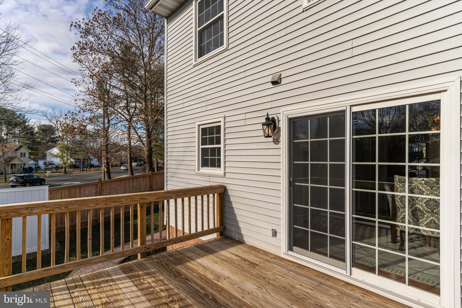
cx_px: 231
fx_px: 244
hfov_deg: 86.9
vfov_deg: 64.5
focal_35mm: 19
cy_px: 154
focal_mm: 19
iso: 1250
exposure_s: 1/4000
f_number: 8
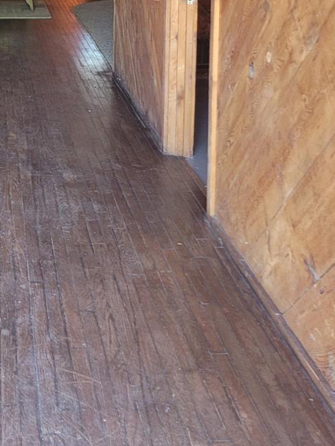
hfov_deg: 23.3
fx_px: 774
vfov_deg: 29.6
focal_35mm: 60
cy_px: -17
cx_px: -10
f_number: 1.8
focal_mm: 5.4
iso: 250
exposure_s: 1/60
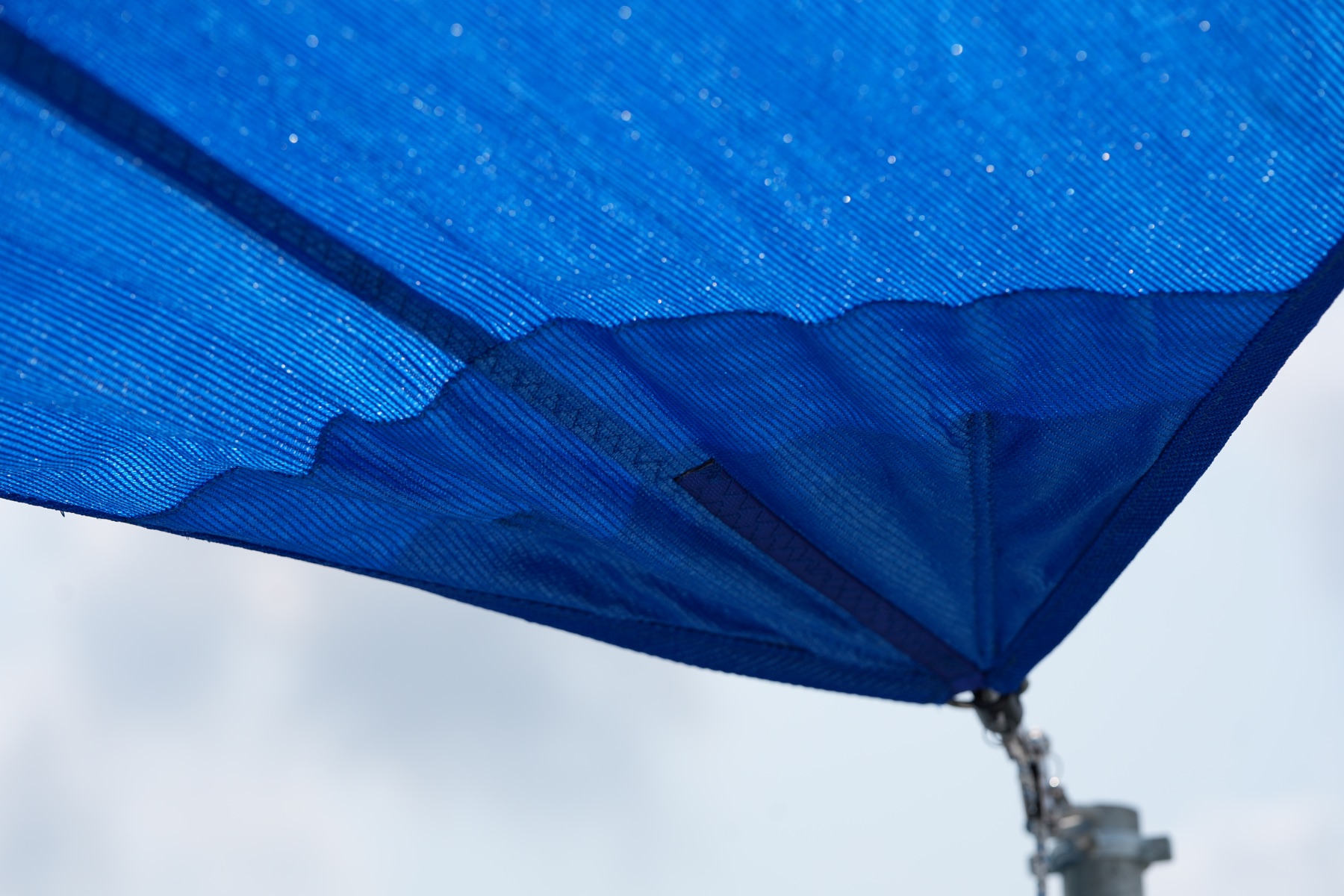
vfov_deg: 10.4
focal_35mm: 132
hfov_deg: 15.5
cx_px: 672
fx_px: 4928
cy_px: 448
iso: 100
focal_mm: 132
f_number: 5.6
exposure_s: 1/1000
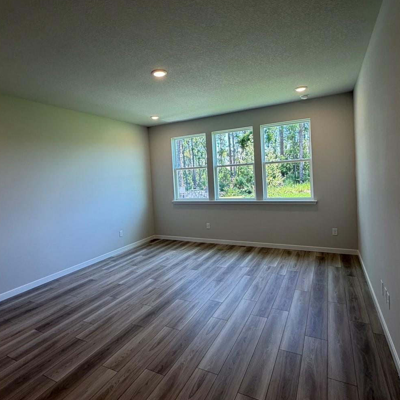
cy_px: 185
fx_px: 261
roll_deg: +3.2
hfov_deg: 74.8
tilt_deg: -2.7
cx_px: 189
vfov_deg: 74.7
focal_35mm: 20
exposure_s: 1/120
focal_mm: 2.22
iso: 125
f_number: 2.2
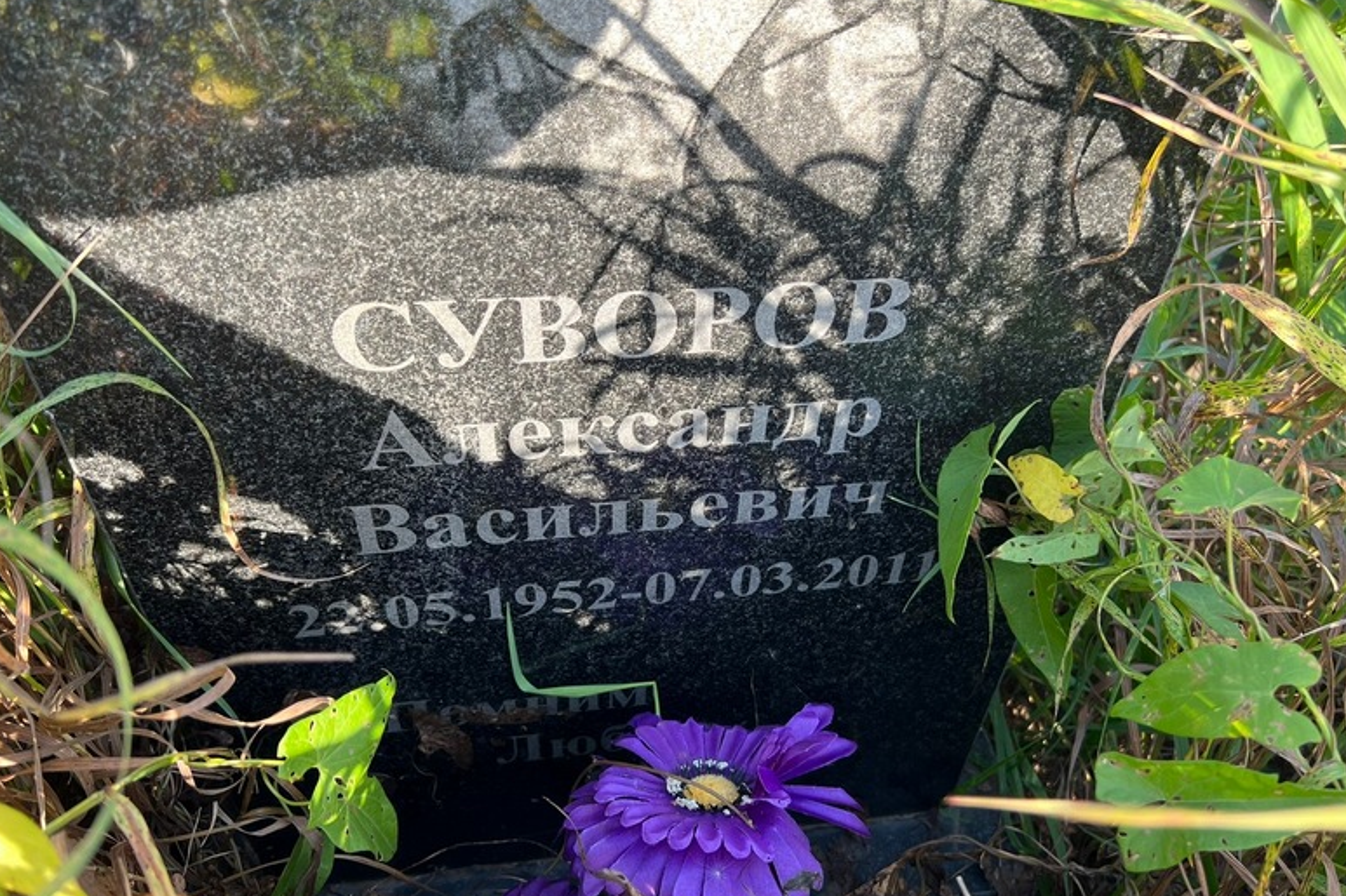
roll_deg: -5.2
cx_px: 683
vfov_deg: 46.4
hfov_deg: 65.5
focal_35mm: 28
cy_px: 468
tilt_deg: -44.1
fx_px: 1047
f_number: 1.5
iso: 40
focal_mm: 5.7
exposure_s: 1/174
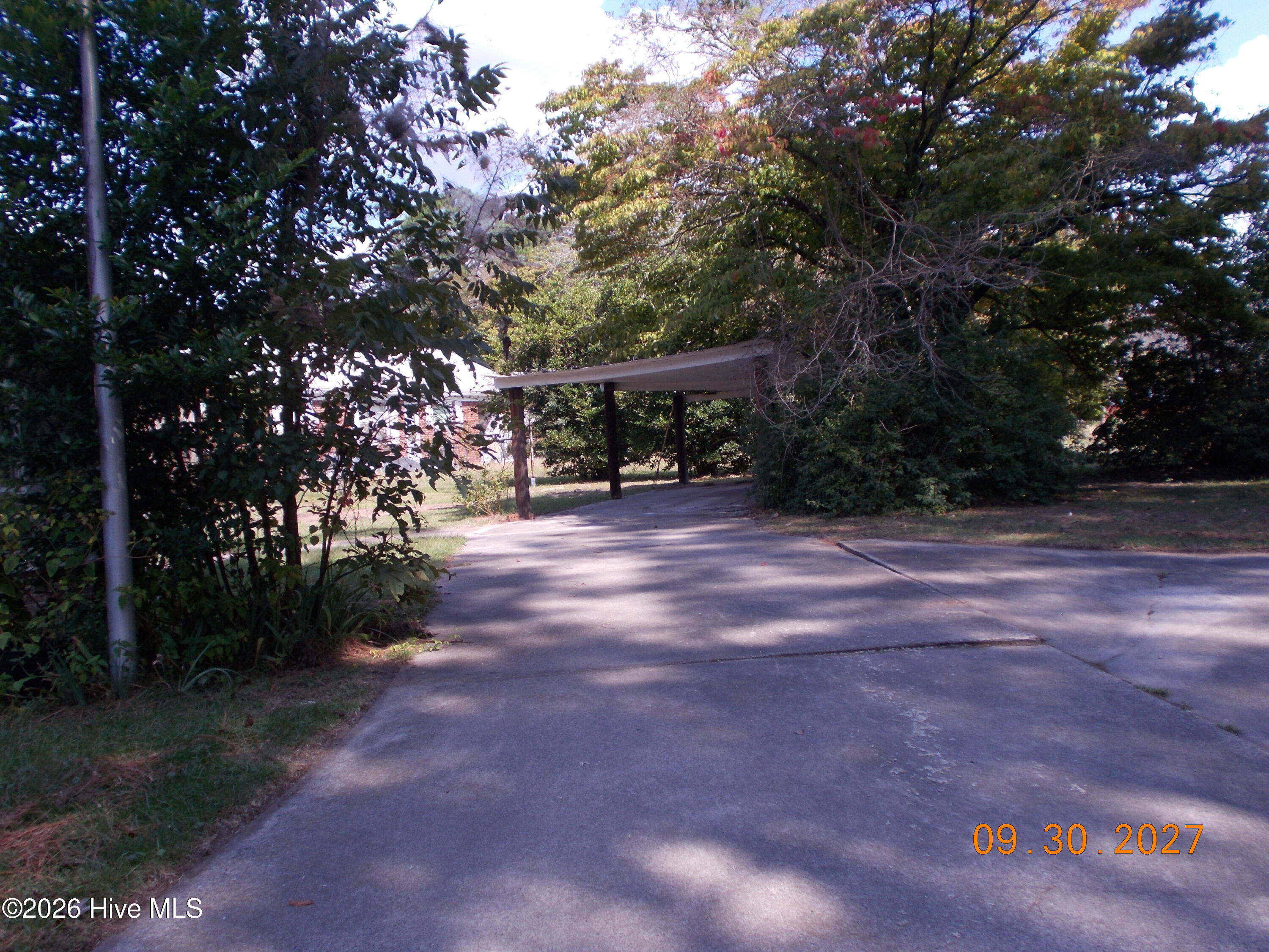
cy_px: 476
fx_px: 1246
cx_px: 634
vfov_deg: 41.8
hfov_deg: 54.0
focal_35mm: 34
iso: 80
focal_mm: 6
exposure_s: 1/400
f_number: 3.6
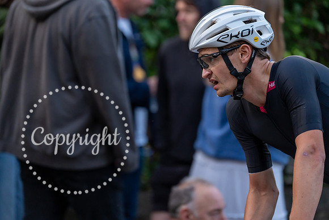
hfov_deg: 12.1
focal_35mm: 170
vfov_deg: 8.1
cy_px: 110
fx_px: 1554
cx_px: 164
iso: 1250
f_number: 2.8
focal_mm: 170
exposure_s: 1/1000
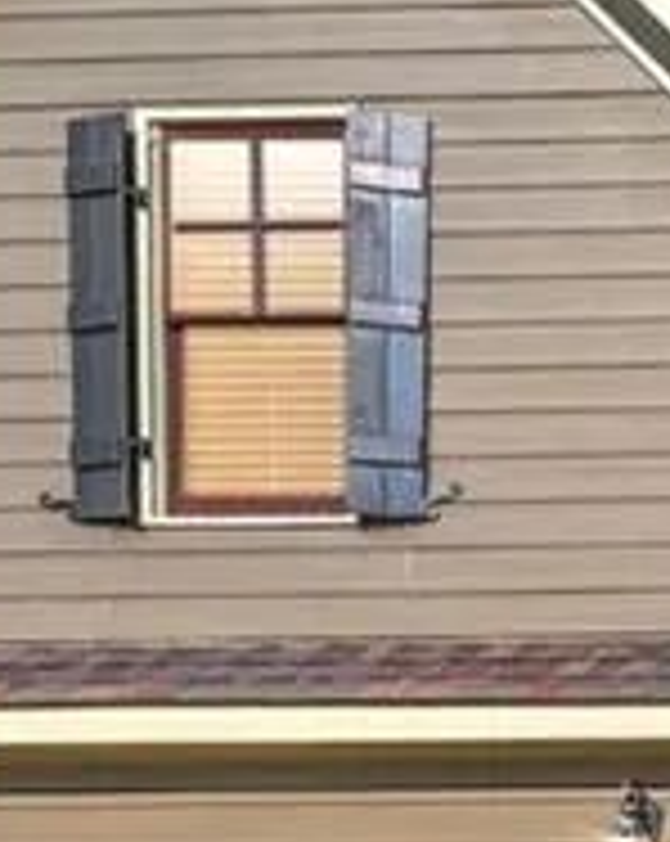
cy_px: 765
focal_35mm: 76
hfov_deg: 15.6
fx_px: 1891
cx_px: 1376
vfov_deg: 24.3
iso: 250
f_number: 5.6
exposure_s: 1/3200
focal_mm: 14.8
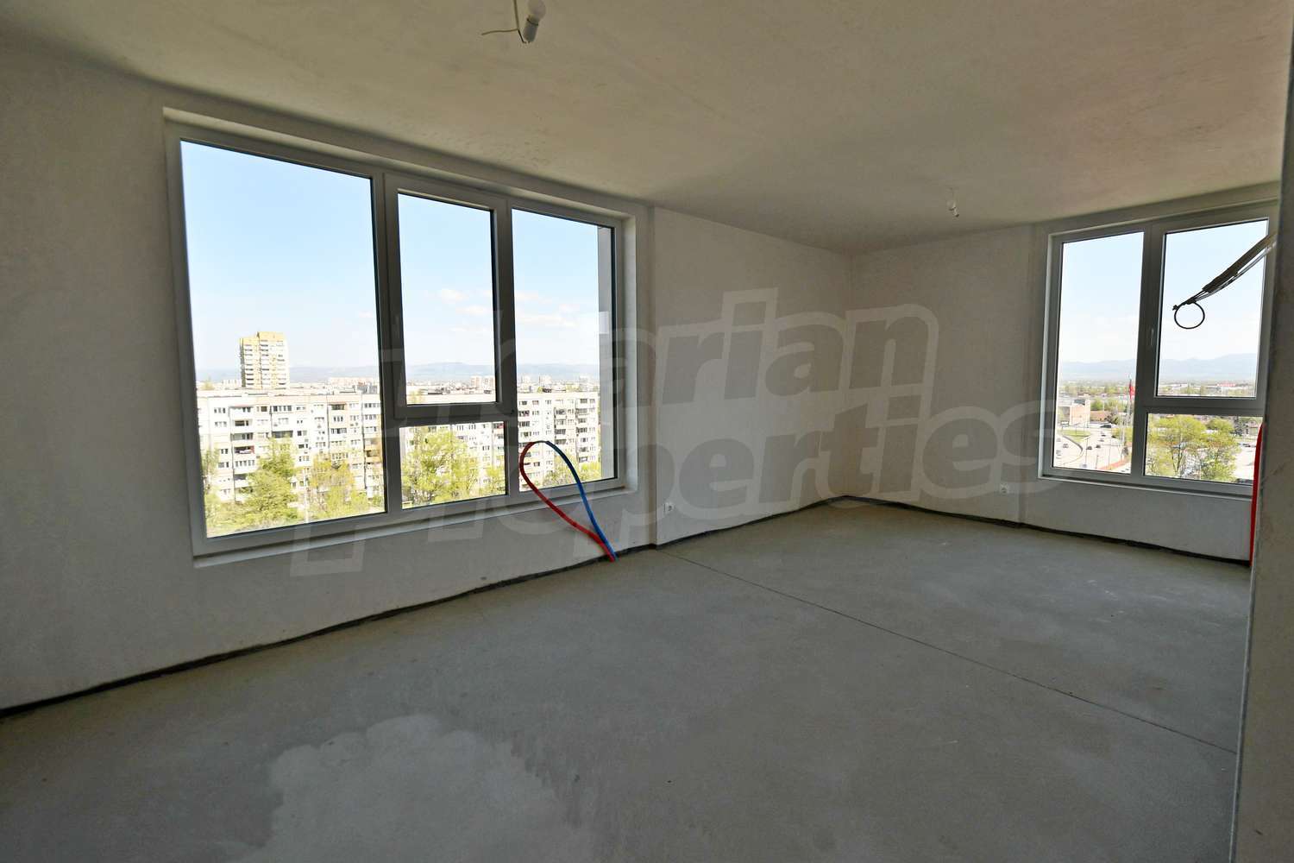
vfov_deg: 77.3
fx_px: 539
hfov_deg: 100.4
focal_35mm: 15
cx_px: 647
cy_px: 432
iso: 200
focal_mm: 10
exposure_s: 1/250
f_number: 7.1
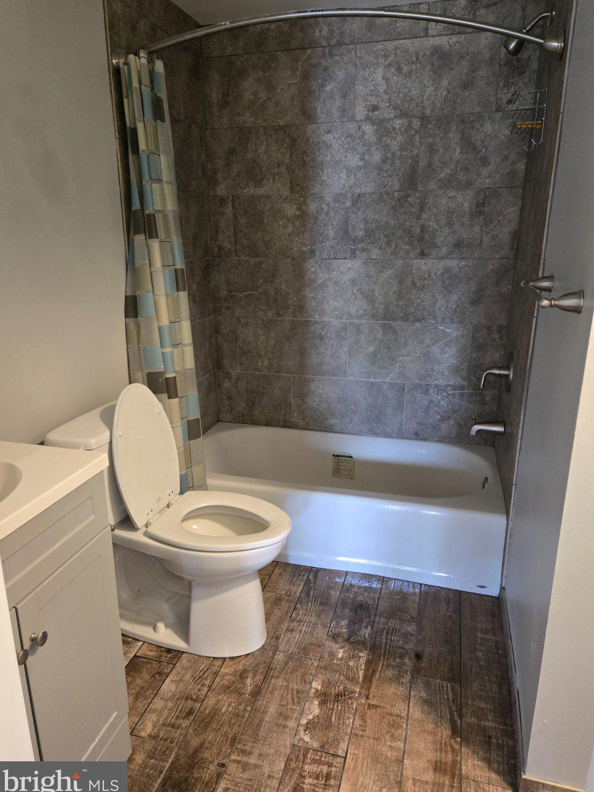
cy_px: 392
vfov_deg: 71.6
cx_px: 303
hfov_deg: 56.8
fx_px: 549
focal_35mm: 24
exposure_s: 1/60
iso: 500
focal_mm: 5.4
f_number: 1.8
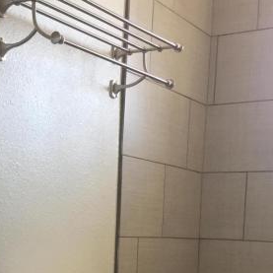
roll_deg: -2.6
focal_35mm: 71
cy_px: 266
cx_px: 68
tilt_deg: -2.8
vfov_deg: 23.4
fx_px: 634
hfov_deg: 24.1
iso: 40
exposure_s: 1/30
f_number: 2.2
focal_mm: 4.15
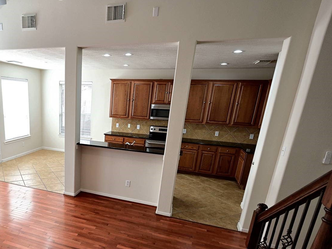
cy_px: 163
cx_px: 87
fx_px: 211
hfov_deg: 71.7
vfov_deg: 59.8
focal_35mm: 22
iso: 400
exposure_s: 1/90
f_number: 4.8
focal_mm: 14
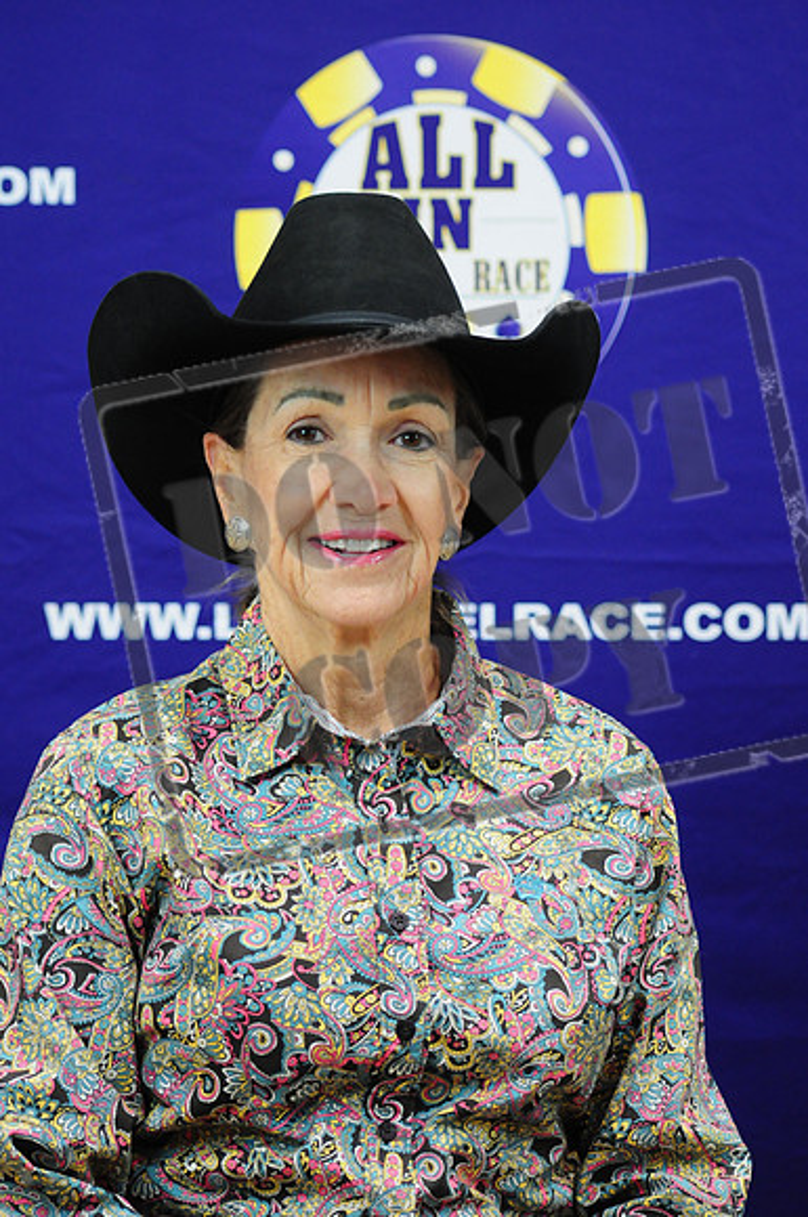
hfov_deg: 13.0
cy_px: 608
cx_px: 404
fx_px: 3545
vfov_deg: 19.5
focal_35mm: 105
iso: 1250
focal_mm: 70
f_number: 4
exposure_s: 1/125
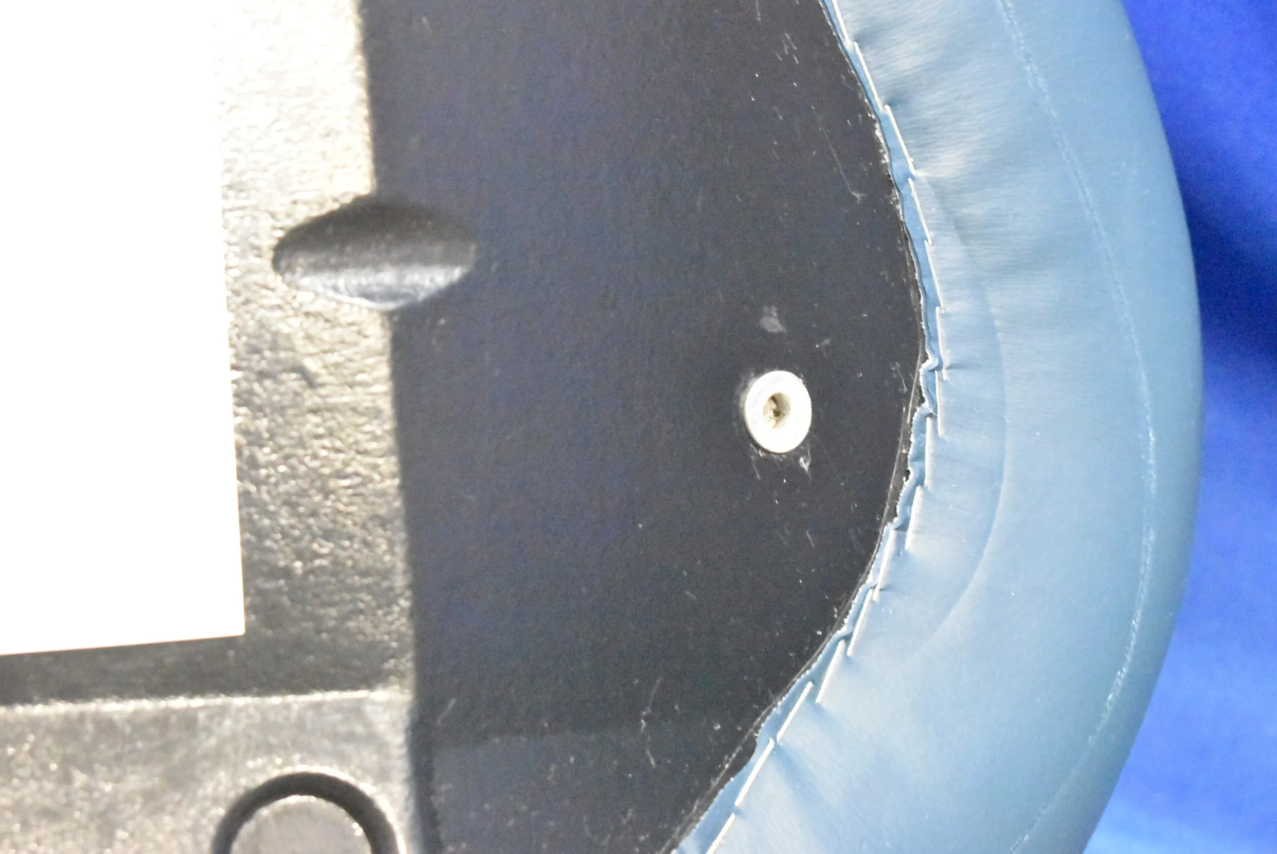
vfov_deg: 16.6
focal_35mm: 82
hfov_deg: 24.6
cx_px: 638
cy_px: 427
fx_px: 2929
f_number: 8
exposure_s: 1/40
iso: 25600
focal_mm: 55
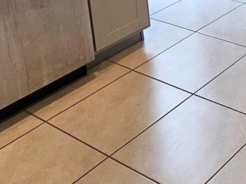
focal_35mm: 60
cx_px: 339
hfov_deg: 26.2
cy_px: -120
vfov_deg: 19.8
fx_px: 426
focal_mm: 2.2
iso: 160
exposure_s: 1/60.2
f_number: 2.2
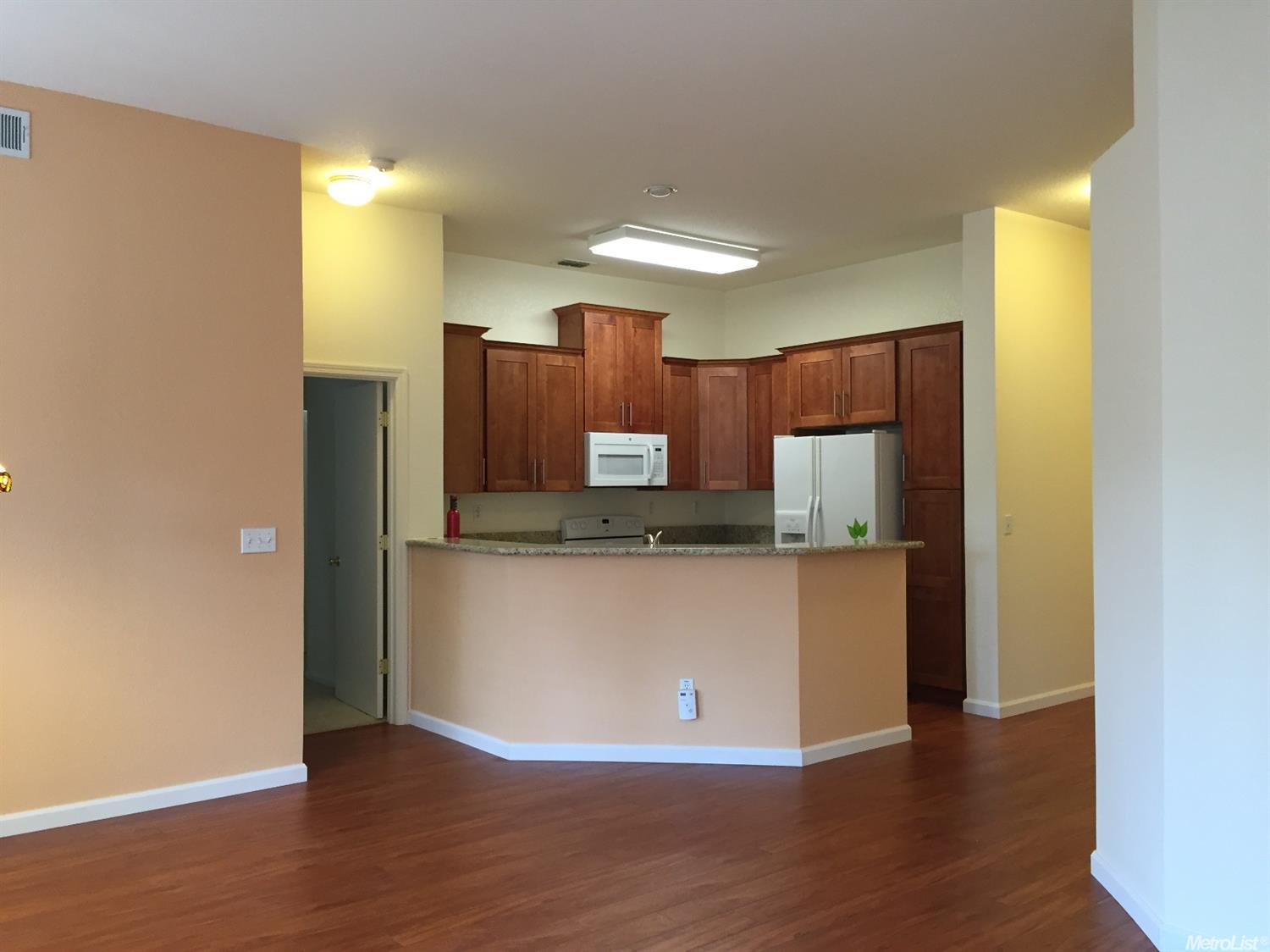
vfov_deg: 48.2
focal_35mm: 29
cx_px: 635
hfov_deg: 61.7
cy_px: 476
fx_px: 1064
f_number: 2.2
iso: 100
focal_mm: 4.15
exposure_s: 1/30
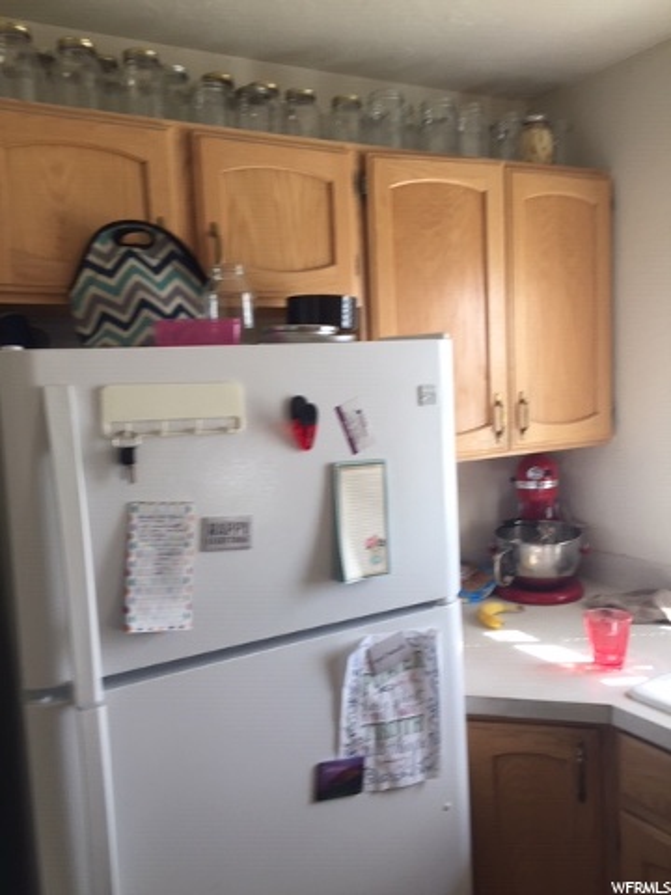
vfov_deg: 61.7
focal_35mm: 29
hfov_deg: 48.2
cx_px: 336
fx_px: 750
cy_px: 448
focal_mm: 4.15
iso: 50
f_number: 2.2
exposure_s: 1/120
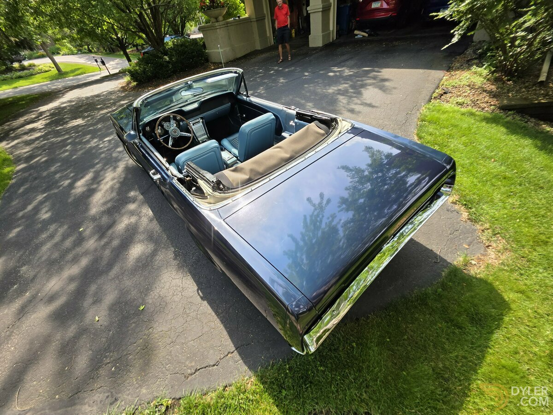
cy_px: 208
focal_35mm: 13
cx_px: 276
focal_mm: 2.2
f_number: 1.9
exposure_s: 1/484
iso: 40
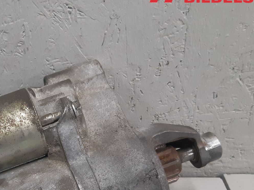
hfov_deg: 34.3
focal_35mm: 54
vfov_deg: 26.5
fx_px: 396
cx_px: 44
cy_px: 156
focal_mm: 3.93
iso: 200
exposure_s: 1/60
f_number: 1.7
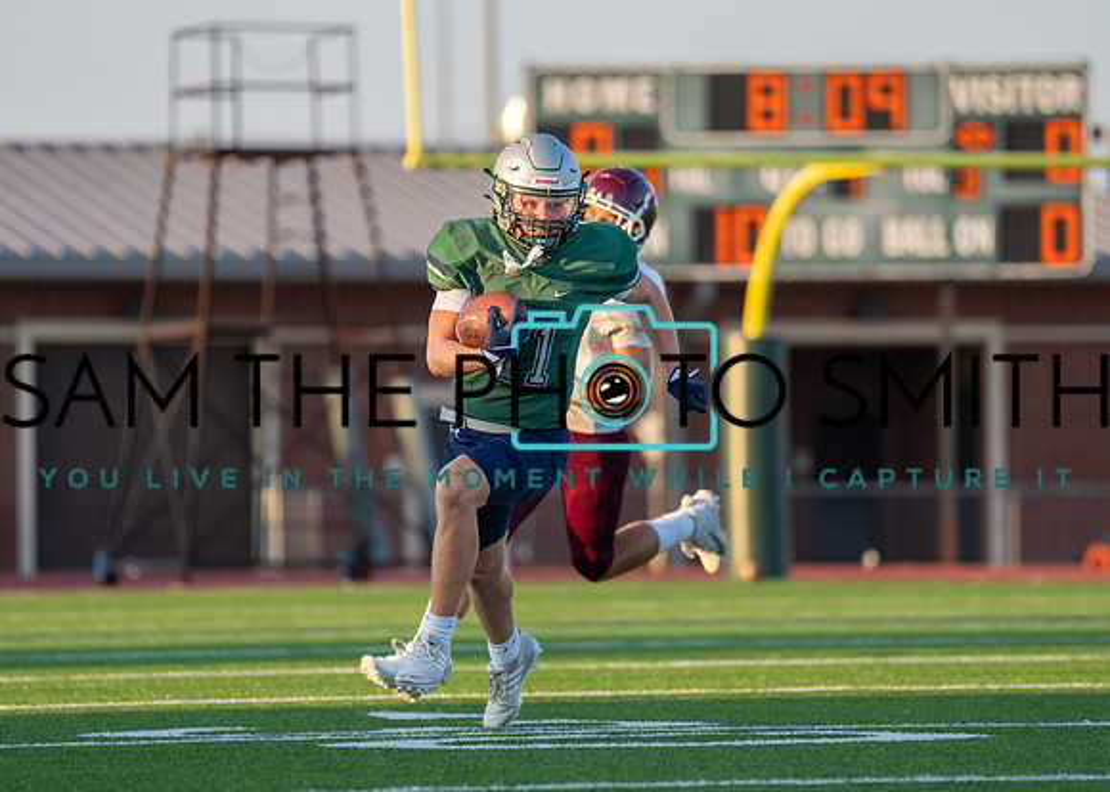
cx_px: 571
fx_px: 9595
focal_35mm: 304
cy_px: 370
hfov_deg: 6.6
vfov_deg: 4.7
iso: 250
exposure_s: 1/1250
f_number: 2.8
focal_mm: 200
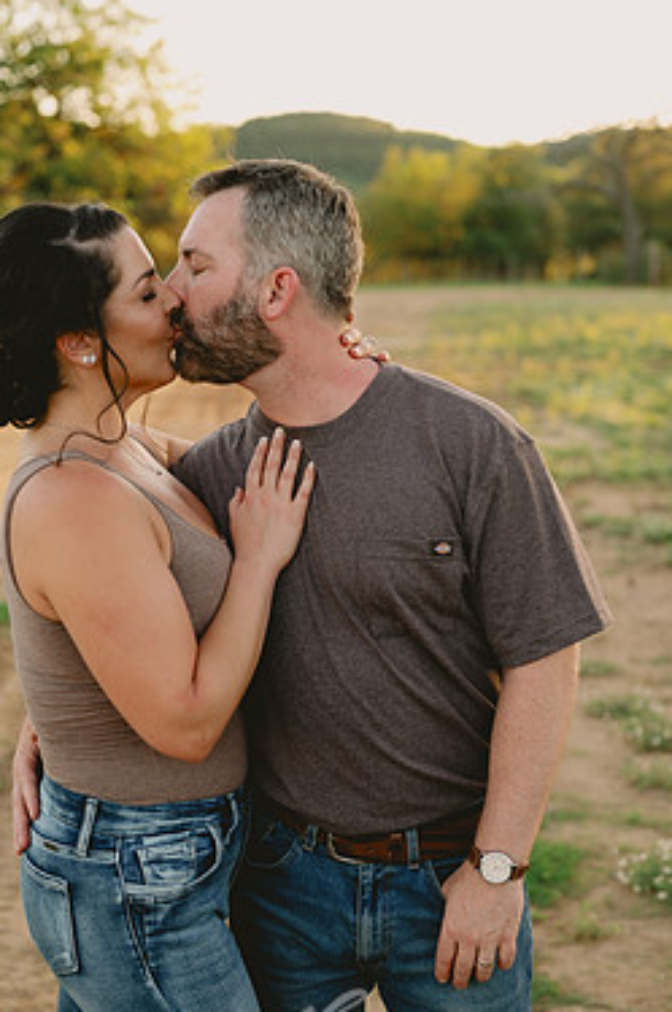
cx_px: 287
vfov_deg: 33.4
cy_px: 572
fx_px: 1685
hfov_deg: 22.5
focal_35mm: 60
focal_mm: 50
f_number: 2.8
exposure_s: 1/160
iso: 80
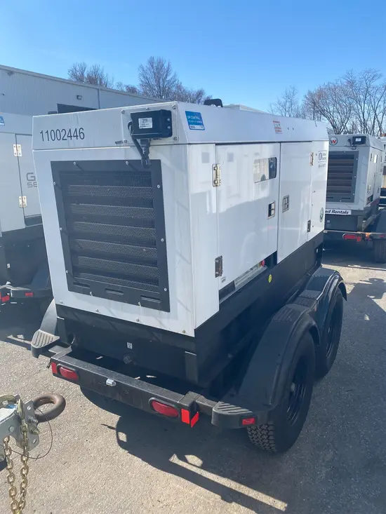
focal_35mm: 26
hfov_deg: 53.1
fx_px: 386
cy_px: 257
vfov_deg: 67.3
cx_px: 193
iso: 32
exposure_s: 1/2105
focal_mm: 4.25
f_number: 1.8
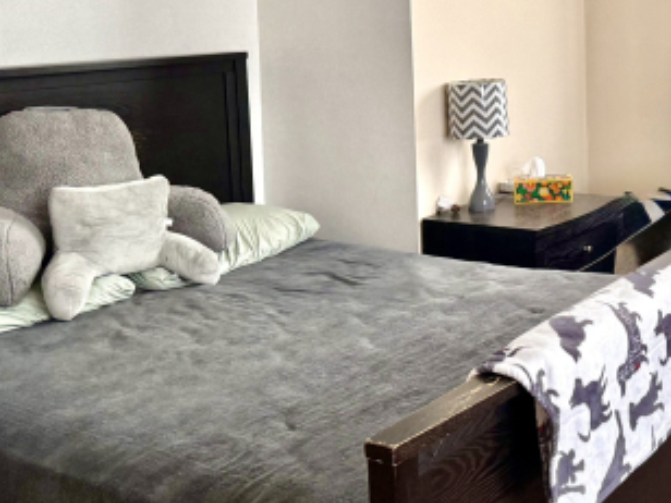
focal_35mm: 52
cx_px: 648
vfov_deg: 27.4
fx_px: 1008
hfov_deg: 34.0
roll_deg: +0.3
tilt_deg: -4.8
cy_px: 91
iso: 200
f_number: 1.78
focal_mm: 6.76
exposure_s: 1/107
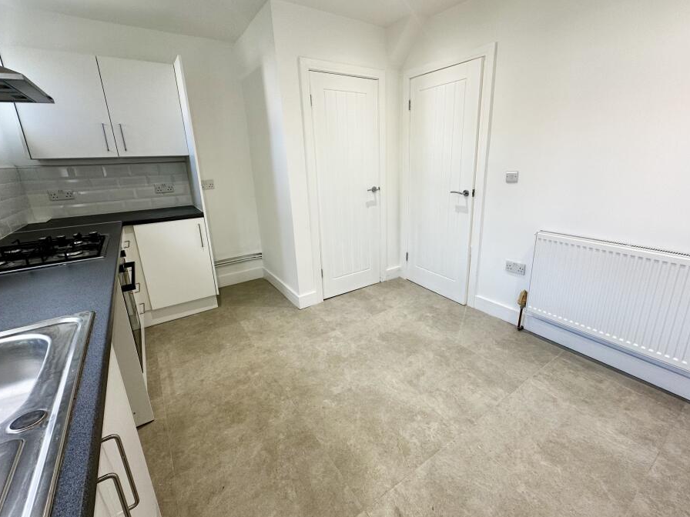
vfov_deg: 78.0
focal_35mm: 16
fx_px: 319
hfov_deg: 94.4
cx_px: 360
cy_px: 245
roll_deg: +1.6
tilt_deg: -15.7
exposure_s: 1/100
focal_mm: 2.22
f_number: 2.2
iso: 64
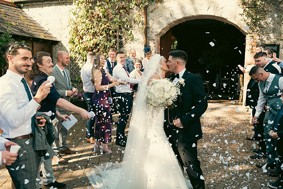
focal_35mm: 32
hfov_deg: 58.7
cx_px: 142
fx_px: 252
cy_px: 94
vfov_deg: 41.1
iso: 200
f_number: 5
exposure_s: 1/250
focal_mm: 32
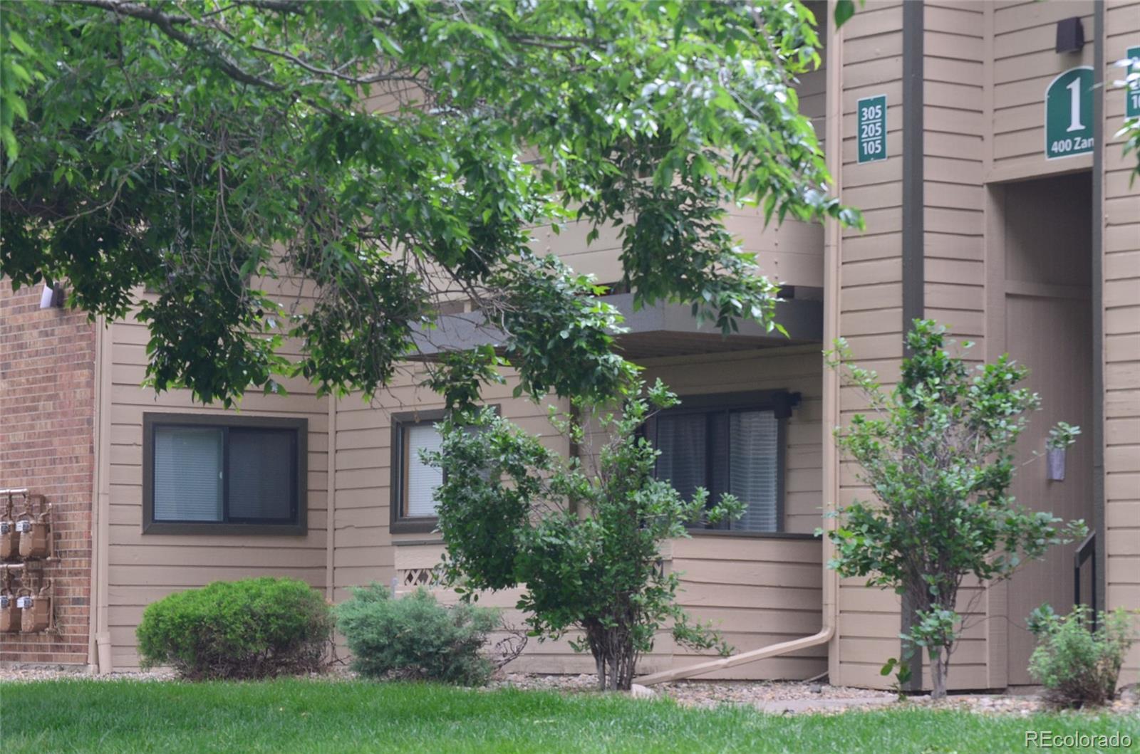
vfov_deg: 13.4
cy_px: 377
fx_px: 3223
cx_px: 570
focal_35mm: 102
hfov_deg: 20.1
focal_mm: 68
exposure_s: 1/30
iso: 720
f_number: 9
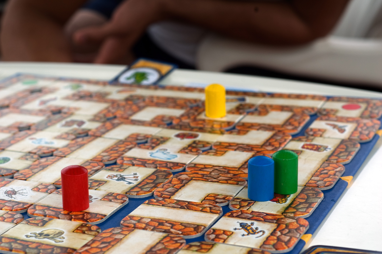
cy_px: 127
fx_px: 795
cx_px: 191
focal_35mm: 75
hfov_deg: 27.0
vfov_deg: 18.1
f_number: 8
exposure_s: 1/250
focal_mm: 50
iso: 200
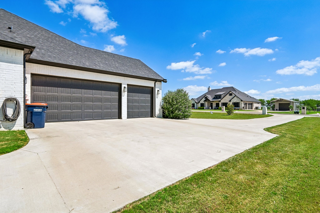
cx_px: 160
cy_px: 106
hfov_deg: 86.9
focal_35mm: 19
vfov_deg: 64.5
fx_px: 169
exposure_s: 1/2000
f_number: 8
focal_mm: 19
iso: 400
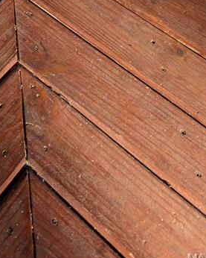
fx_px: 396
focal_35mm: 52
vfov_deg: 32.2
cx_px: 15
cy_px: -19
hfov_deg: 27.9
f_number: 1.85
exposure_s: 1/486
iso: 23
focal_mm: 6.81
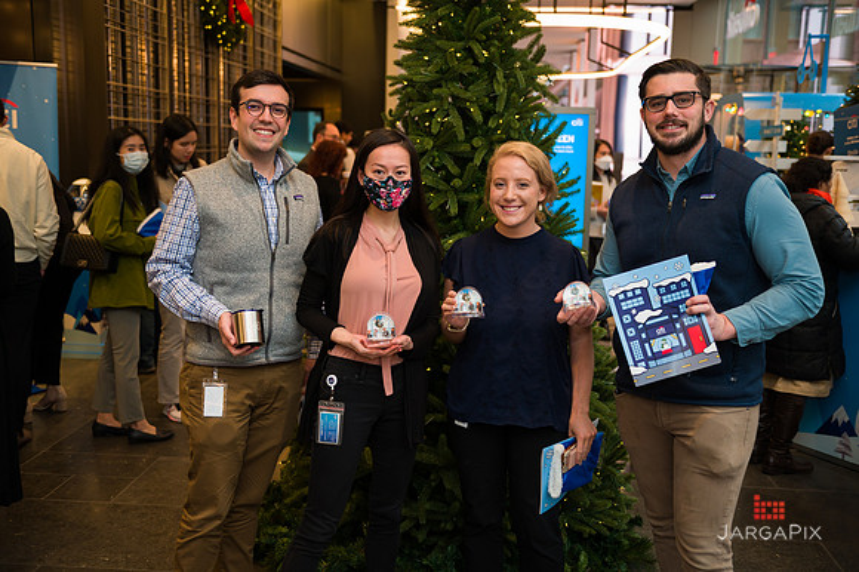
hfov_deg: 50.7
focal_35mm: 38
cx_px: 430
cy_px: 286
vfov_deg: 35.0
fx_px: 906
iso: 400
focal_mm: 38
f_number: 3.2
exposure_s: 1/200
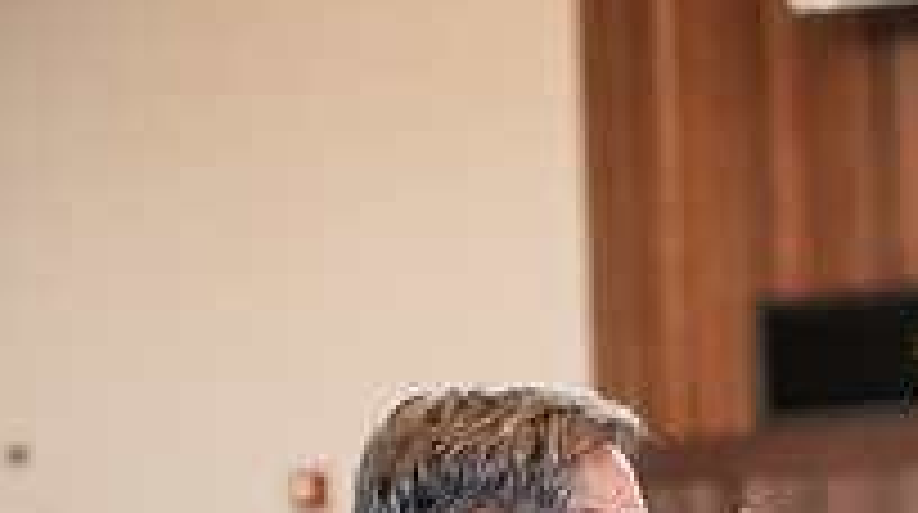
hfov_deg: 10.2
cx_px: 1053
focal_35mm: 209
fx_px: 5079
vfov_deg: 5.7
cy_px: 749
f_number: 3.2
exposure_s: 1/200
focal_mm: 70
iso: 1600
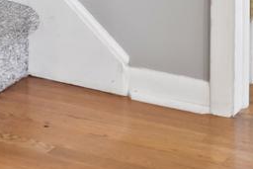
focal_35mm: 144
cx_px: -74
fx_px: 1013
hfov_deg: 13.7
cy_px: -266
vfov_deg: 8.5
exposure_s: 1
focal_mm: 18
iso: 500
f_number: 8
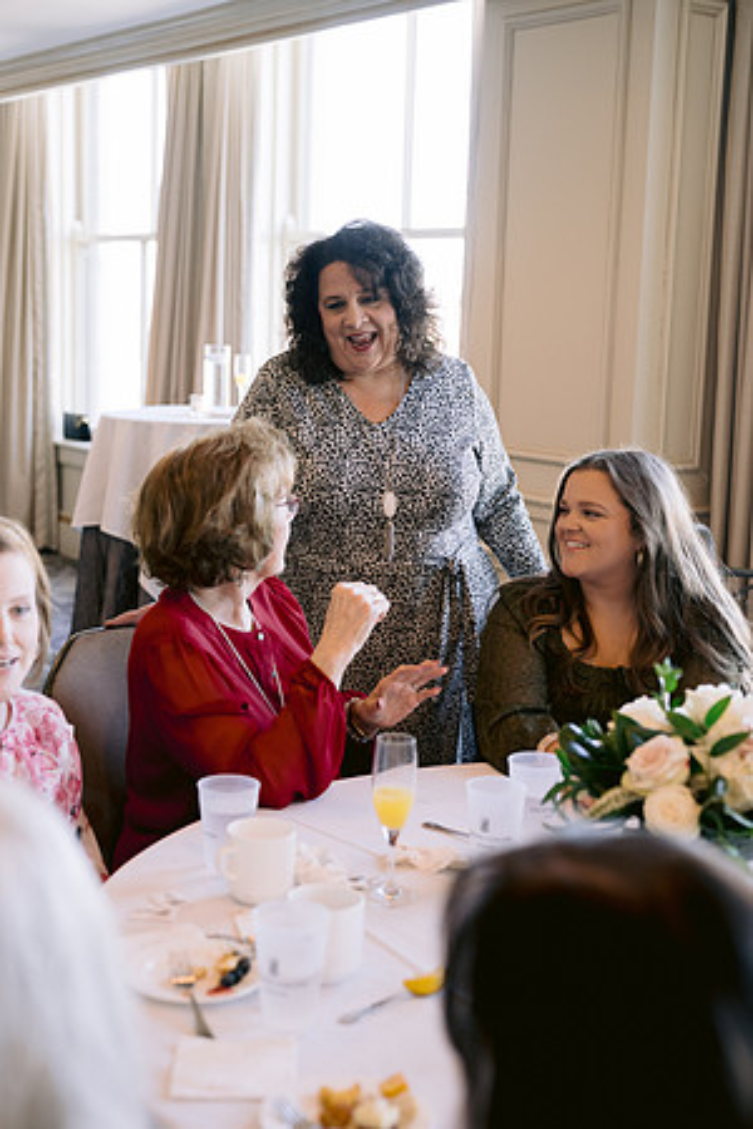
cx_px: 376
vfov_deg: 39.6
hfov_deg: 27.0
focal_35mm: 50
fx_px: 1569
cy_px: 564
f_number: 3.2
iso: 800
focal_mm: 50
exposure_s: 1/250
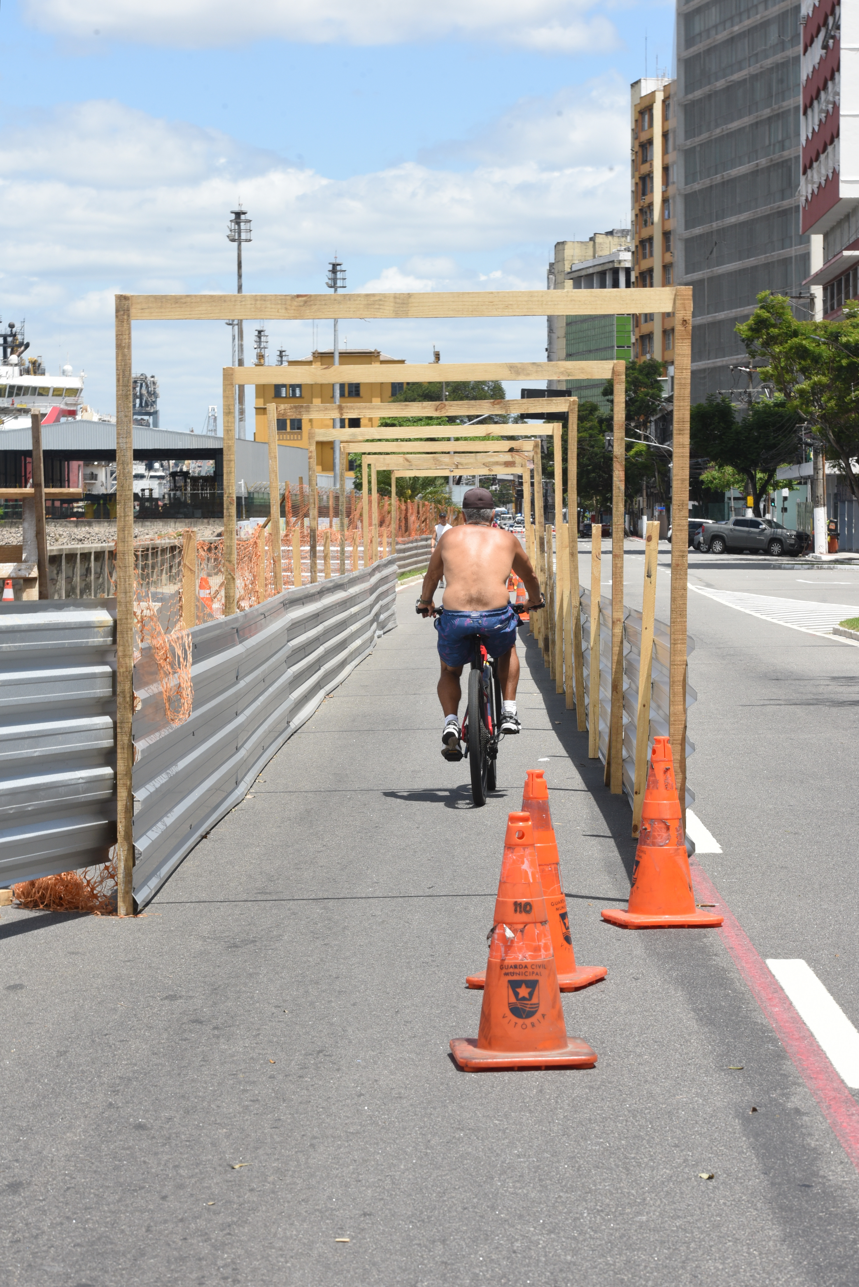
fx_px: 3504
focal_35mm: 98
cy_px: 644
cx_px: 430
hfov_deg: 14.0
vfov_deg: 20.8
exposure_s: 1/250
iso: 500
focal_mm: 98
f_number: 20
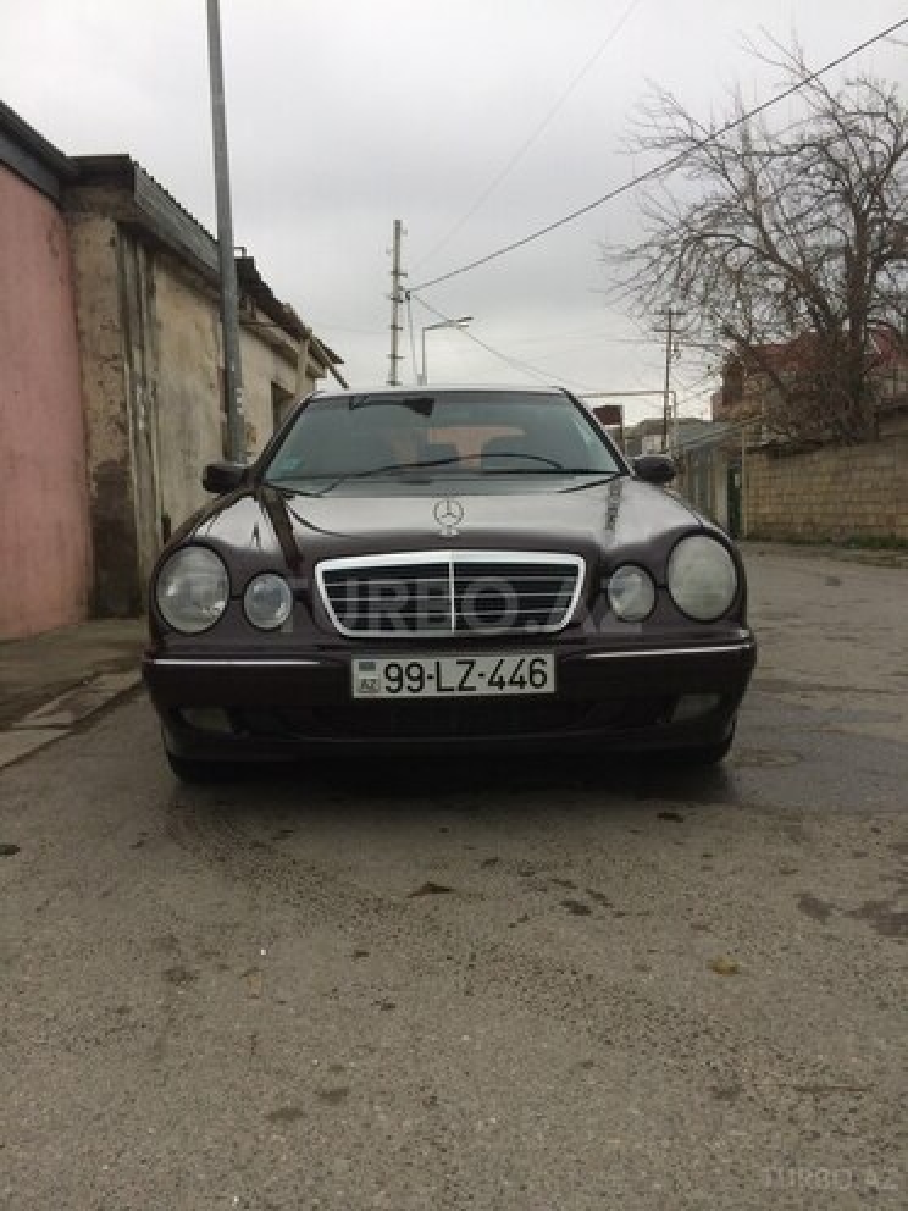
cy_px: 606
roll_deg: +1.2
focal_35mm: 29
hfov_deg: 48.2
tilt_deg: -6.5
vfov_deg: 61.7
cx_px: 454
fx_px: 1014
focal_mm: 4.15
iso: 32
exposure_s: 1/651
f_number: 2.2
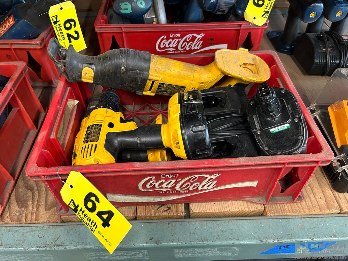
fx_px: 261
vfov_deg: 53.1
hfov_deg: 67.3
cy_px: 130
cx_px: 174
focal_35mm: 26
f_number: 1.5
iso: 250
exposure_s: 1/60
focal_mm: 5.7
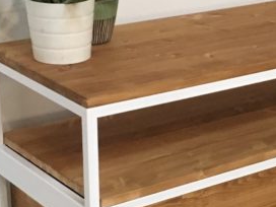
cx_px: 216
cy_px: 128
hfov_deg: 17.9
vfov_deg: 13.6
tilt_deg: -19.8
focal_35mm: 109
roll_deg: -0.7
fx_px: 869
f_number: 2.2
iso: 250
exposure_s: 1/17
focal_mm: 4.15
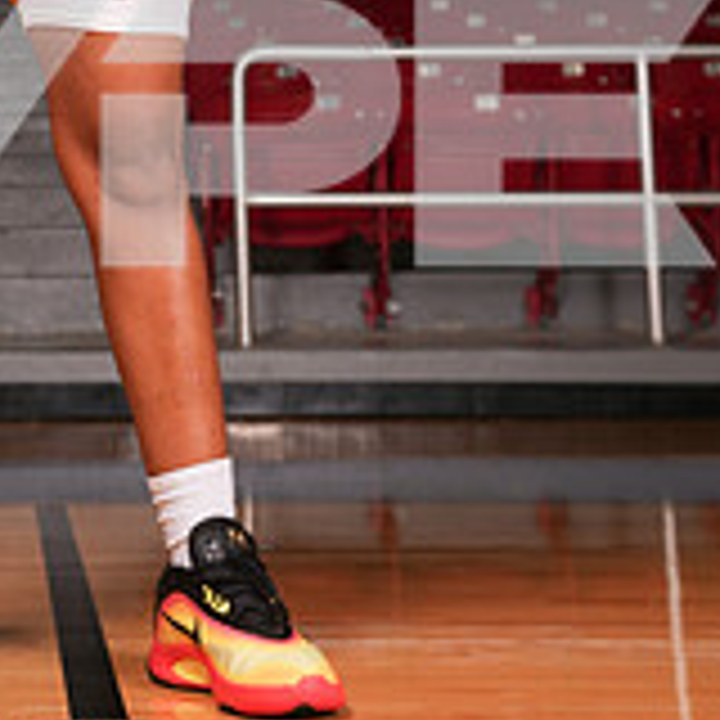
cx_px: 58
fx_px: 2306
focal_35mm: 98
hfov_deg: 17.5
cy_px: -184
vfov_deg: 16.8
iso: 250
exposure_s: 1/200
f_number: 6.3
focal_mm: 41
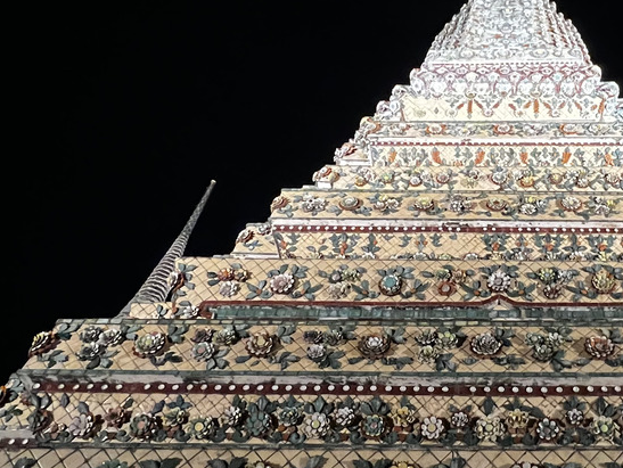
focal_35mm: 38
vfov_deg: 37.8
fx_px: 684
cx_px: 518
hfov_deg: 45.8
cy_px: 221
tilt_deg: +51.2
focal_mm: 1.57
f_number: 1.8
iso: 640
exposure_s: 1/60
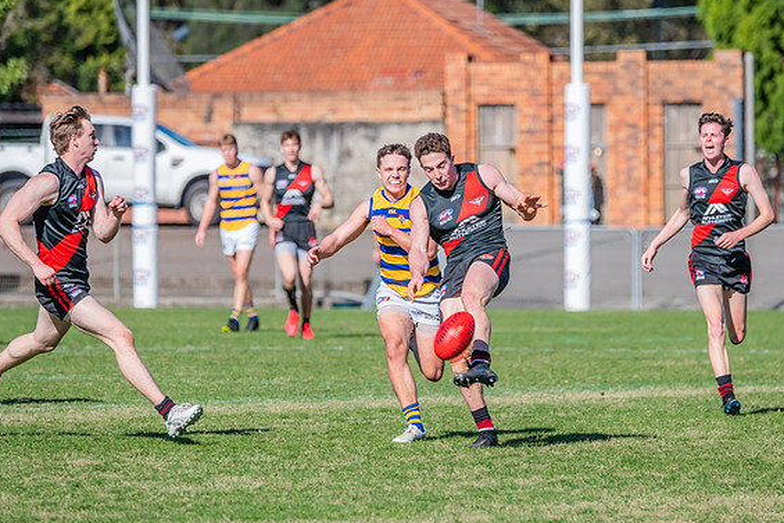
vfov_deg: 3.1
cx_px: 404
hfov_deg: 4.6
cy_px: 261
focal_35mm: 448
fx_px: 9758
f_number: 10
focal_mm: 420
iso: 800
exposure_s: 1/1600
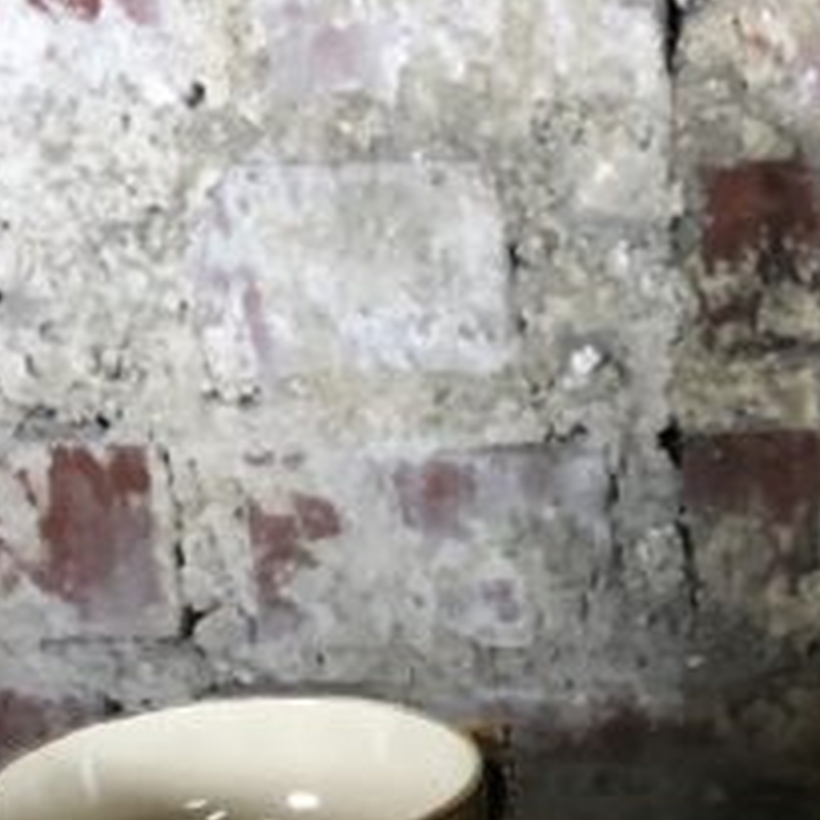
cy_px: 989
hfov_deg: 13.4
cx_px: 1134
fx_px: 3323
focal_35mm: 124
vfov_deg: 13.7
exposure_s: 1/17
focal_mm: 4
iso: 64
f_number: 1.8
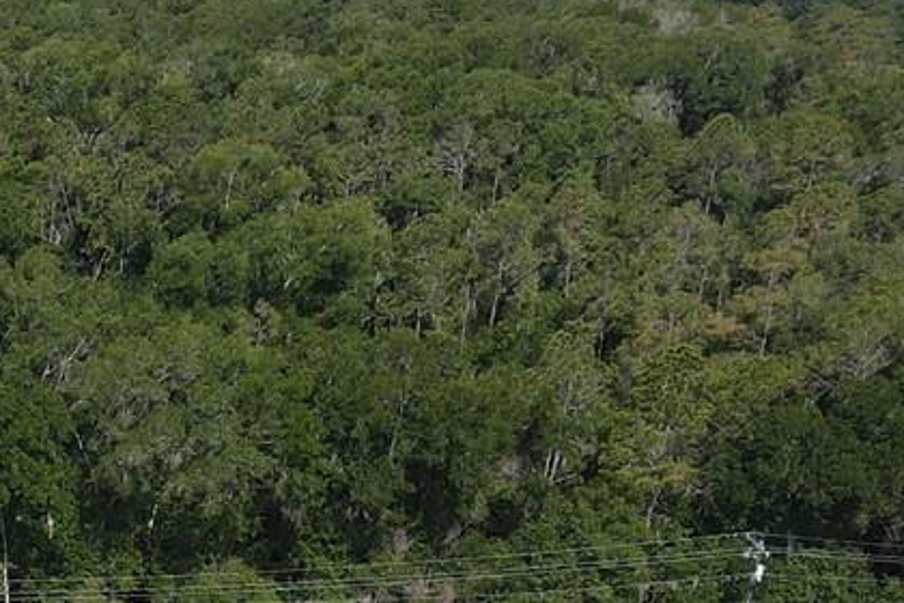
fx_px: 2385
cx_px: -590
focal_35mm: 95
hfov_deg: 18.2
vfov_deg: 13.2
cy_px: 1038
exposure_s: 1/640
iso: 100
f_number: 2.8
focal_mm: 4.5
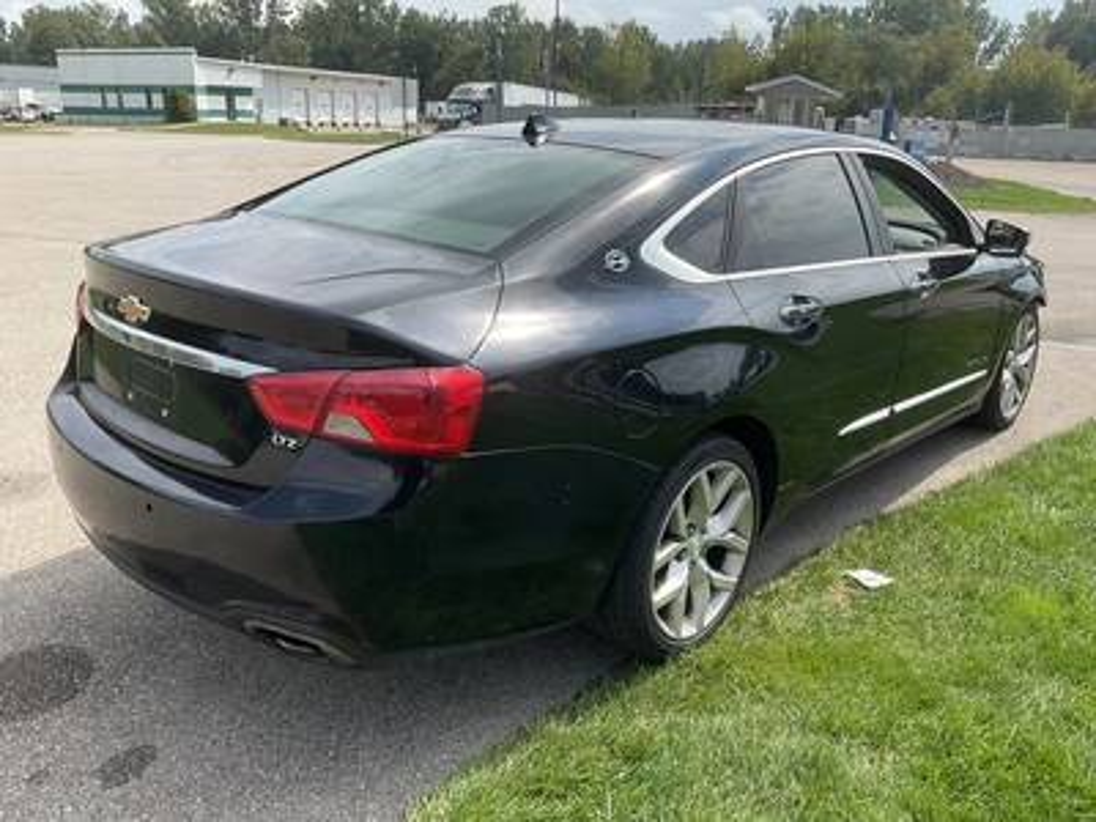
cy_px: 411
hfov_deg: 61.7
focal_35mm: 29
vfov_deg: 48.2
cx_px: 548
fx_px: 918
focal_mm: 3
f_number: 1.8
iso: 25
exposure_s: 1/1121
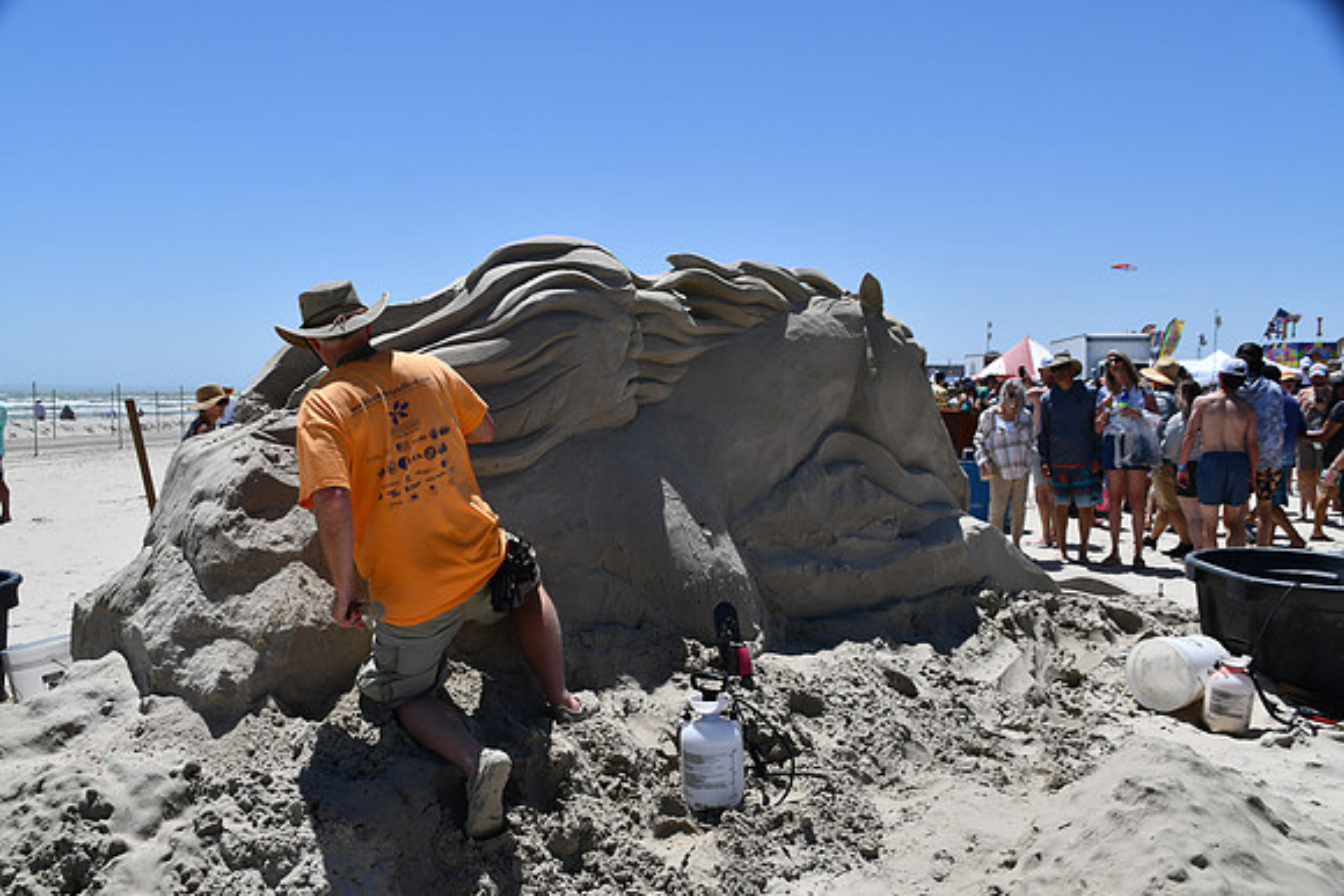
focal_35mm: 33
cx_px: 672
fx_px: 1232
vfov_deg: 40.0
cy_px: 448
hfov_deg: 57.2
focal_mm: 22
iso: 100
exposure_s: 1/400
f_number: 10
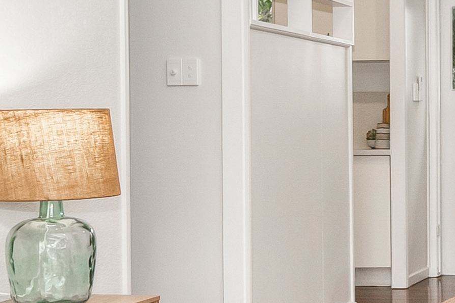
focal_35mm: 81
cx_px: 620
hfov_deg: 22.0
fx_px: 1023
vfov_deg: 16.8
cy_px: 146
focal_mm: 12
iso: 400
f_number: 9
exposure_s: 1/40
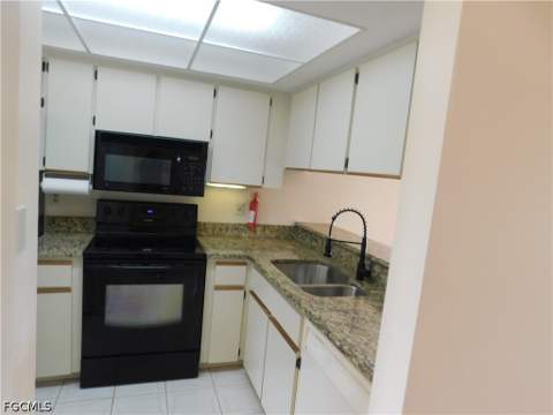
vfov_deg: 58.9
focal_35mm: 23
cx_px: 276
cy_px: 208
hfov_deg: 73.9
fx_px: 367
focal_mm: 4
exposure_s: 1/30
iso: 140
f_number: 3
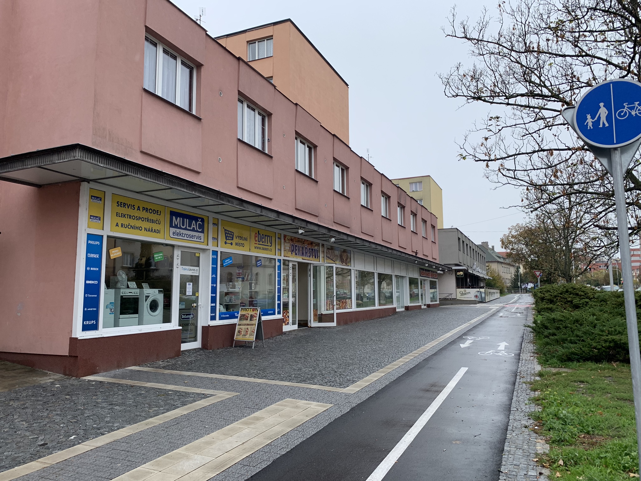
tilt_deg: +7.6
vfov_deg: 53.1
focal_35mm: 26
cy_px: 240
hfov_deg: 67.3
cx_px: 320
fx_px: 481
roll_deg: +0.3
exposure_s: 1/692
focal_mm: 4.25
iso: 25
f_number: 1.8
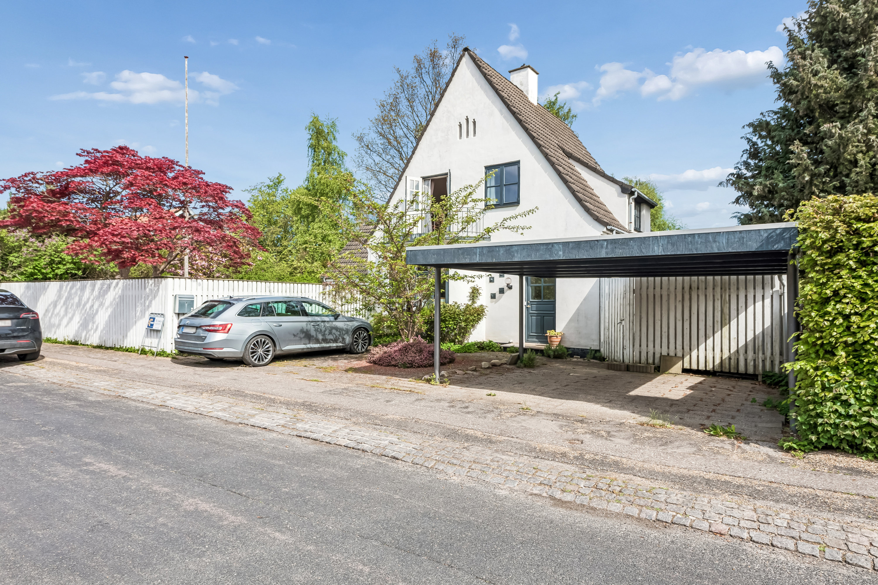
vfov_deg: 59.5
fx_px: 512
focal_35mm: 21
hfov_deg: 81.2
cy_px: 292
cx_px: 439
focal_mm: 21
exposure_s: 1/125
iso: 180
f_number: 13
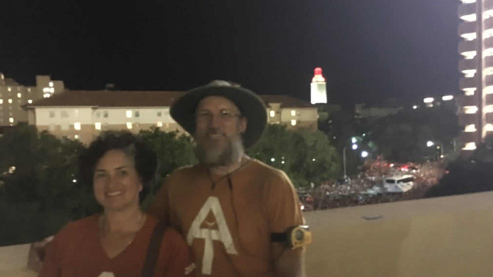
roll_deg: +1.9
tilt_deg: +3.0
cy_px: 148
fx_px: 418
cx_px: 246
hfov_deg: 61.0
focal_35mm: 32
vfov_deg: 36.7
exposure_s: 1/15
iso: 1250
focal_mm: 4.15
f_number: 2.2
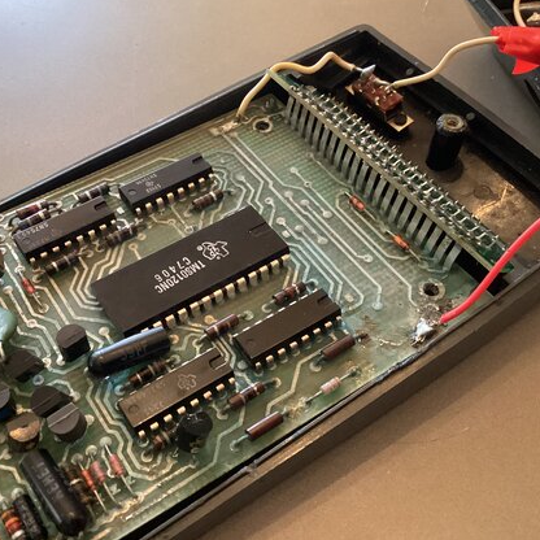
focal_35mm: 39
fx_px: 688
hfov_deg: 42.7
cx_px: 221
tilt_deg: -53.7
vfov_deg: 42.8
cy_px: 270
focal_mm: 3.3
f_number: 2.4
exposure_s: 1/30
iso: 640
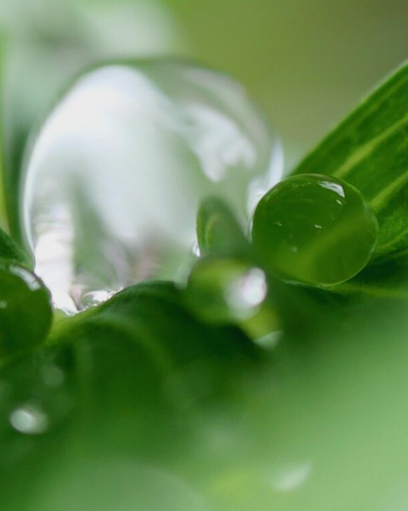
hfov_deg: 19.4
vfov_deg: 24.1
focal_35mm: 79
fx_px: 1193
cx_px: 155
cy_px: 257
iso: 200
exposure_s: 1/125
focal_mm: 30
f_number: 2.8
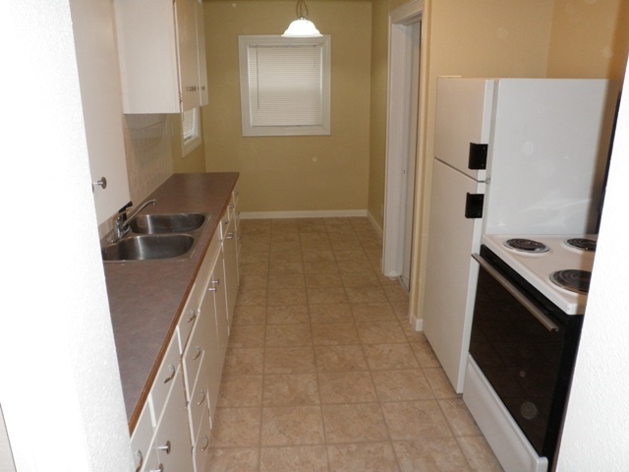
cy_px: 236
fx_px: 509
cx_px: 314
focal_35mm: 28
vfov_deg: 49.7
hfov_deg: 63.4
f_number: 3.5
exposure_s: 1/30
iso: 160
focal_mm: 5
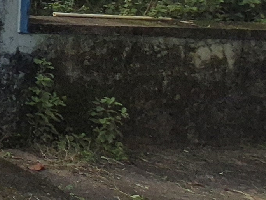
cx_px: -478
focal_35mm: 76
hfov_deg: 12.6
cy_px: -127
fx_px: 584
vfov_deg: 16.9
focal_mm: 2.2
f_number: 2.2
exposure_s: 1/2432
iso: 50
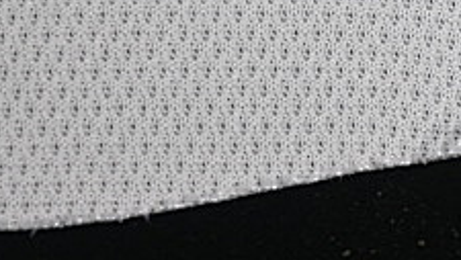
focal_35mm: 377
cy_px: -227
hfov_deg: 5.7
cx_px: 438
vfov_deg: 3.2
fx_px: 4612
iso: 160
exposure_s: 1/80
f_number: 7.1
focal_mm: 50
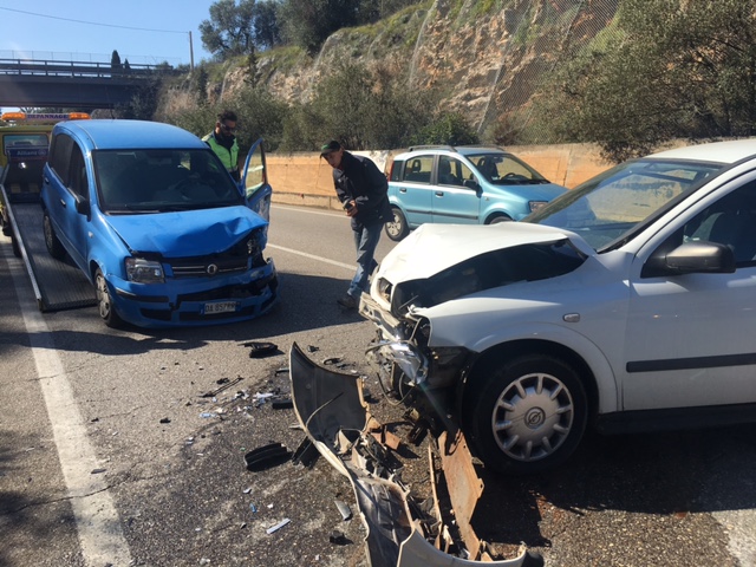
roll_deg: +0.9
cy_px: 284
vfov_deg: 48.2
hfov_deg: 61.7
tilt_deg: -8.3
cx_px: 378
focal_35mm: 29
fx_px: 633
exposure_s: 1/1479
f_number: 2.2
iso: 25
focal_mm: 4.15
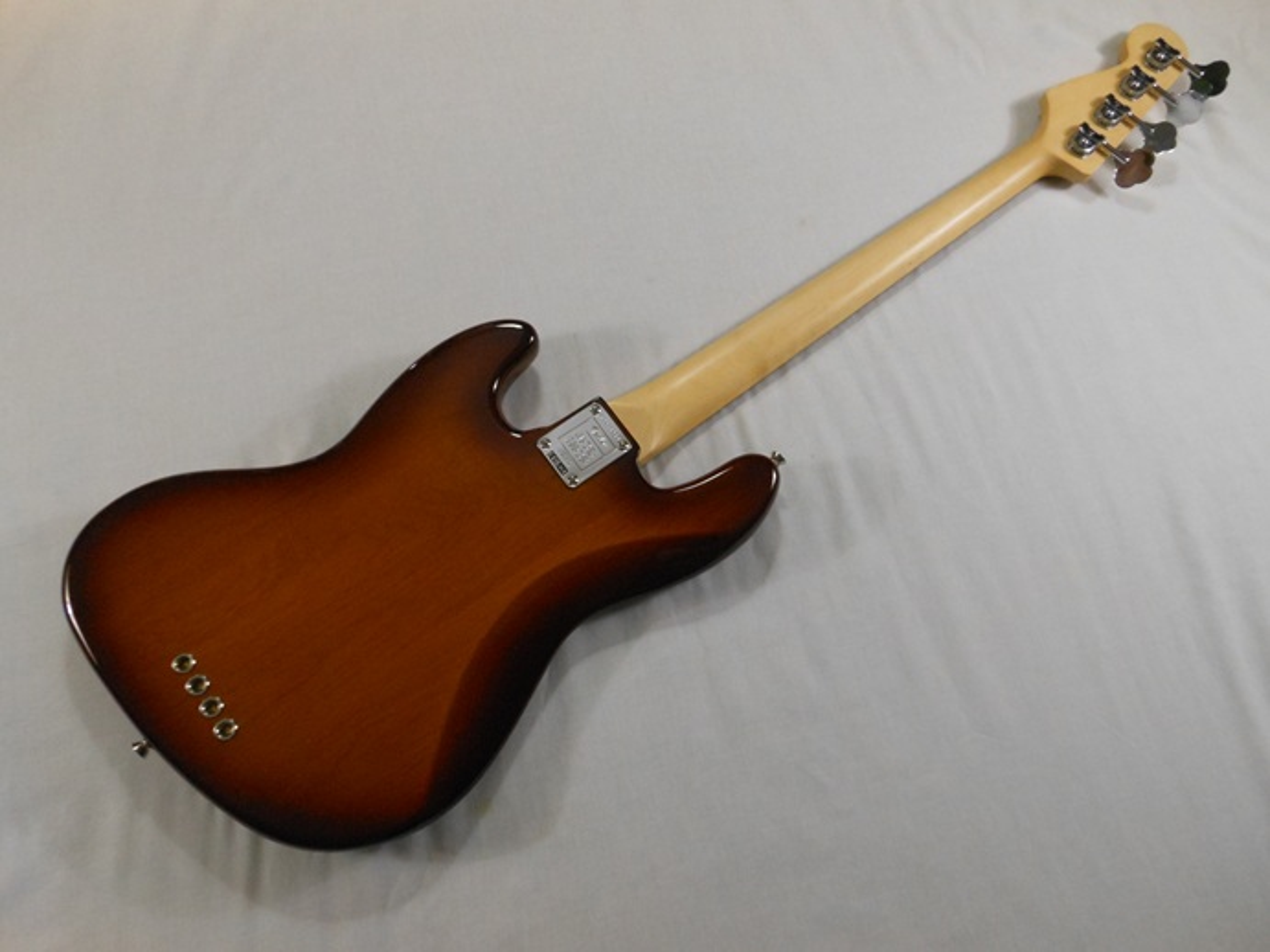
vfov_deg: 54.9
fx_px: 917
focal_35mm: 25
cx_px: 635
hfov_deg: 69.4
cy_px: 476
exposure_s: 1/30
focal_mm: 4.5
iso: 320
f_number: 3.2
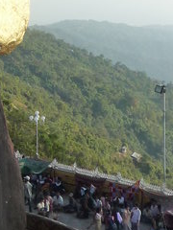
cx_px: -8
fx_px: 666
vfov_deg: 18.9
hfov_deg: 14.5
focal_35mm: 100
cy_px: -19
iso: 160
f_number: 4
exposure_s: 1/500
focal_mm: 4.4
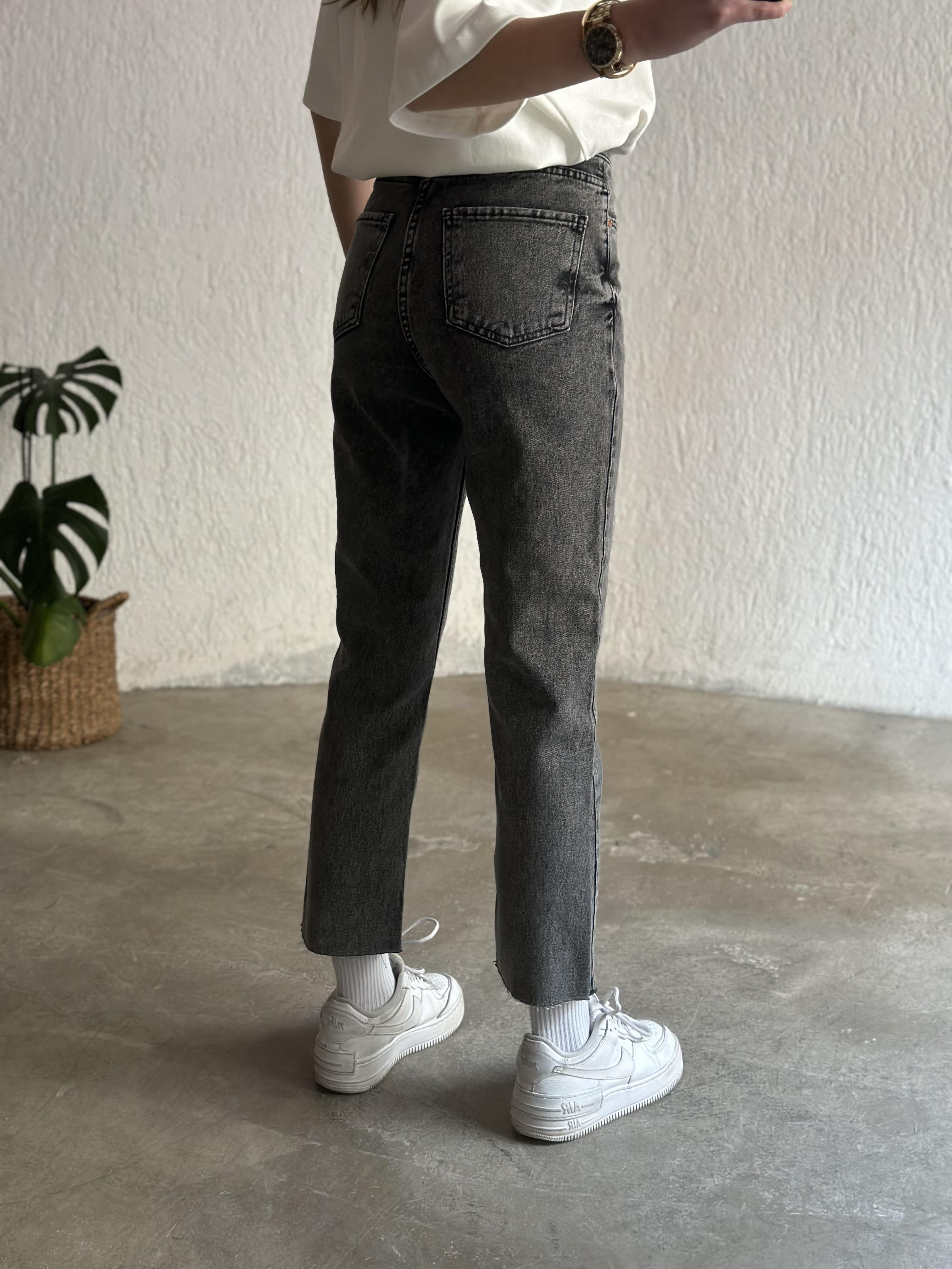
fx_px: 1760
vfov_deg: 39.7
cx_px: 476
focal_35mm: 48
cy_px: 634
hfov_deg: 30.3
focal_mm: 6.86
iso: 250
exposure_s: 1/60
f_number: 1.78
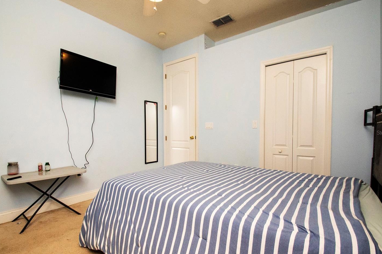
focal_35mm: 17
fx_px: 180
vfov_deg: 70.4
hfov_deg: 93.2
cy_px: 133
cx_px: 185
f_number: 11
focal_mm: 10
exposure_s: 1/500
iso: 2000
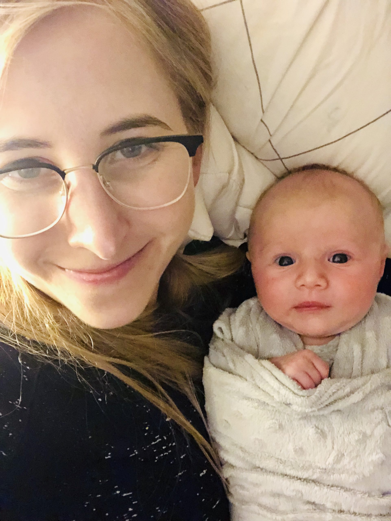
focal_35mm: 32
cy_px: 260
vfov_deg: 56.8
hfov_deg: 44.2
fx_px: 481
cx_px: 196
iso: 1000
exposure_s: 1/15
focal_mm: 2.87
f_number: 2.2
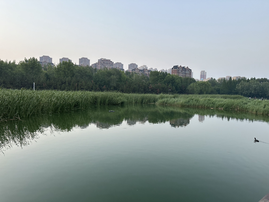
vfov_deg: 56.8
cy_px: 101
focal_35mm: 24
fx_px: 187
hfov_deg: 71.6
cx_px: 134
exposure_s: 1/121
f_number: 1.78
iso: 160
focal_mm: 6.86
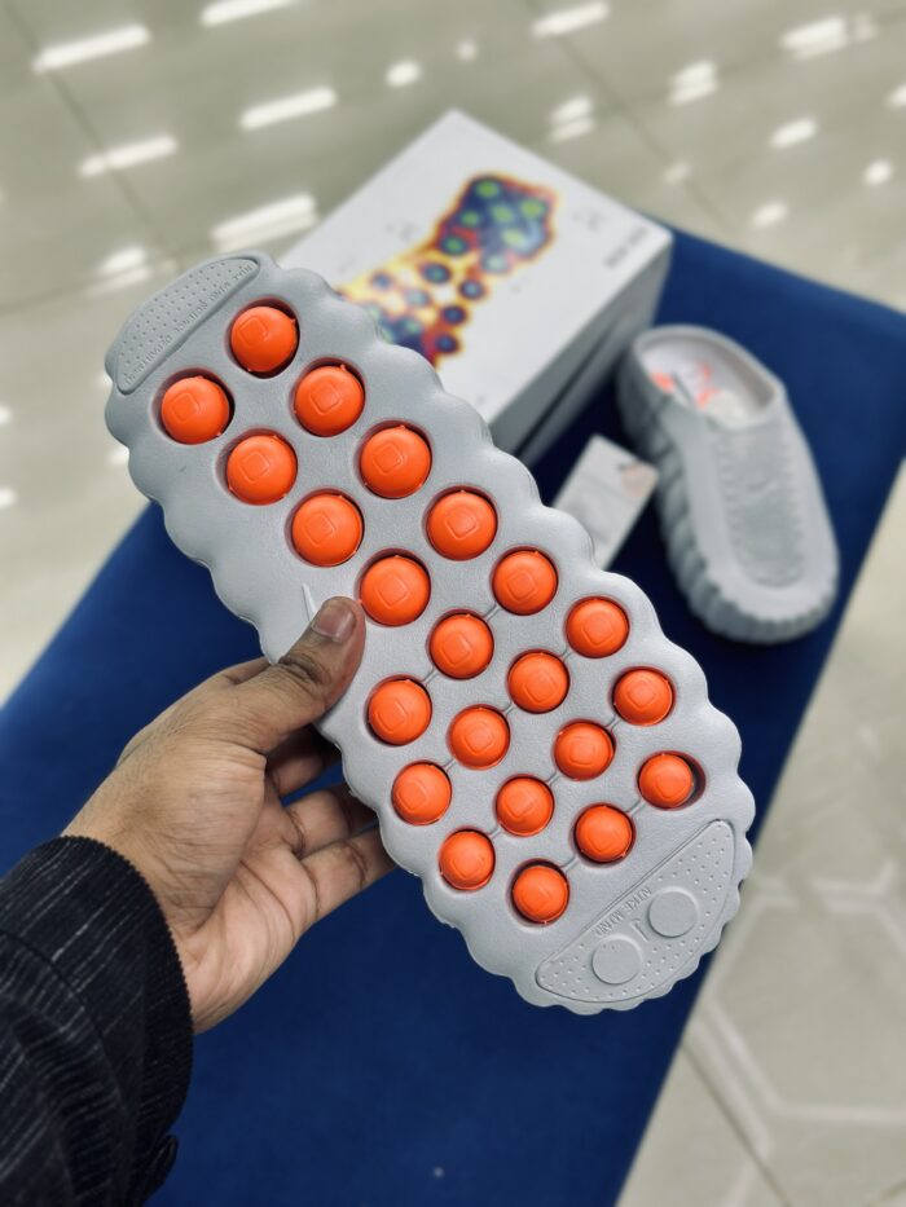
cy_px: 604
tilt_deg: -55.5
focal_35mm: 48
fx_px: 1675
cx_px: 453
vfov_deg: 39.7
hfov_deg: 30.3
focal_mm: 6.86
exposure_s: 1/116
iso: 64
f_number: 1.78
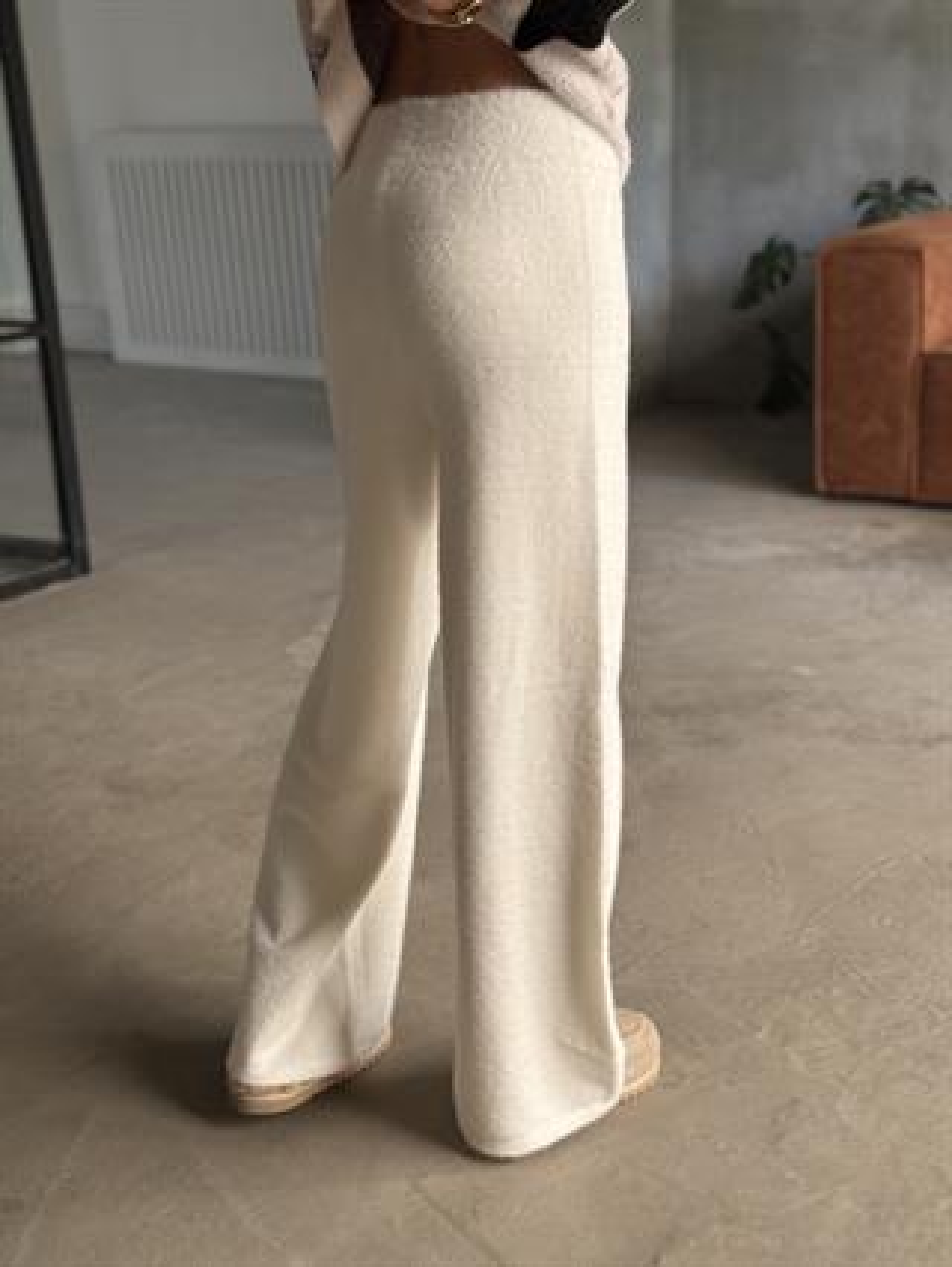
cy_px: 634
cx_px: 476
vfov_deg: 39.6
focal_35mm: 48
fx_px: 1758
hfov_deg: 30.3
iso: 100
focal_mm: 6.76
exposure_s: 1/70
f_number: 1.78
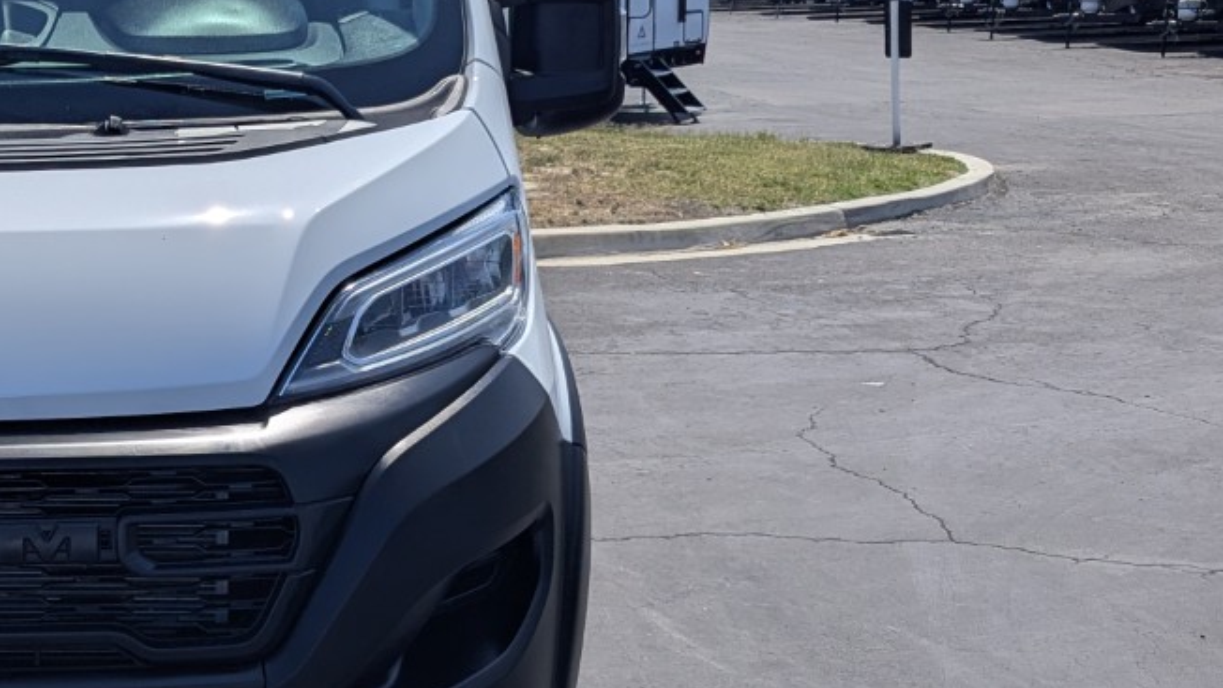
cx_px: 44
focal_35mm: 56
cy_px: 345
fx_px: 1816
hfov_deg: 34.4
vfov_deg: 21.5
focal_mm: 6.81
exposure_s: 1/4926
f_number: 1.85
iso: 48
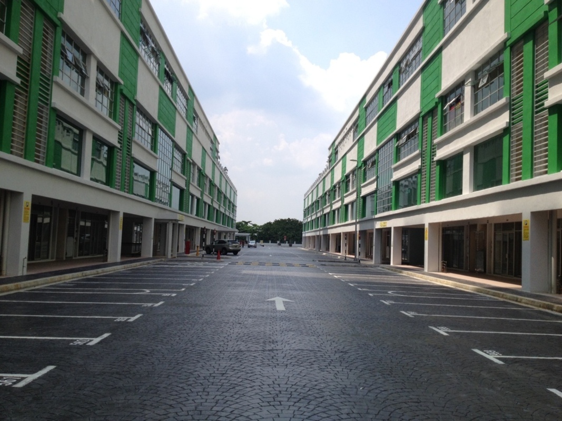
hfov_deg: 52.6
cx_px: 281
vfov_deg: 40.7
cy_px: 210
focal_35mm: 35
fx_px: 568
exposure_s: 1/1623
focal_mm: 4.28
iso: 50
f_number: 2.4
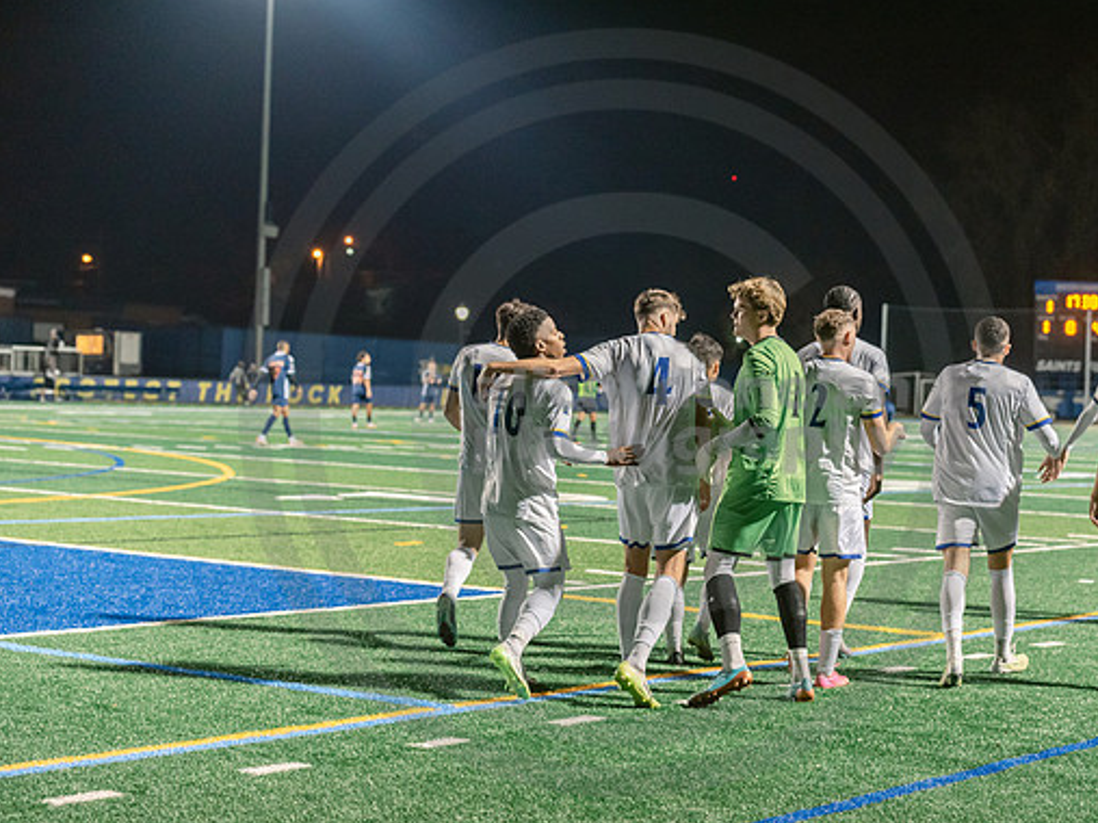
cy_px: 413
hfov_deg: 25.3
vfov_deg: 19.1
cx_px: 624
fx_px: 2442
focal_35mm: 77
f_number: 3.2
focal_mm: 70
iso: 2500
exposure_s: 1/250
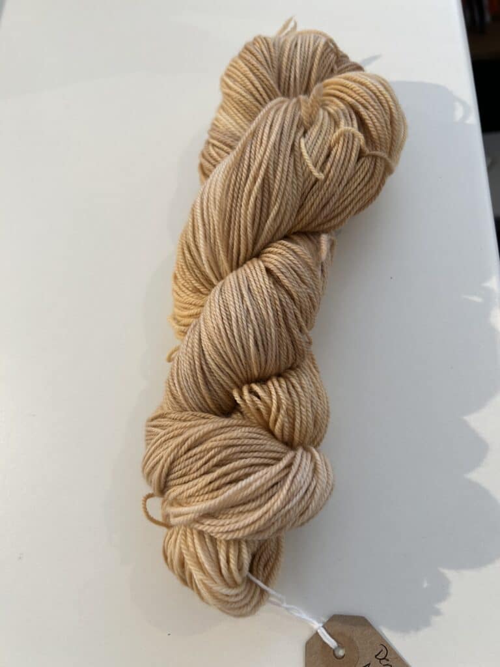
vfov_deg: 67.3
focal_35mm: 26
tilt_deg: -68.8
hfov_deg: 53.1
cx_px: 250
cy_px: 334
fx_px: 501
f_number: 1.5
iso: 80
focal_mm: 5.7
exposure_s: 1/100
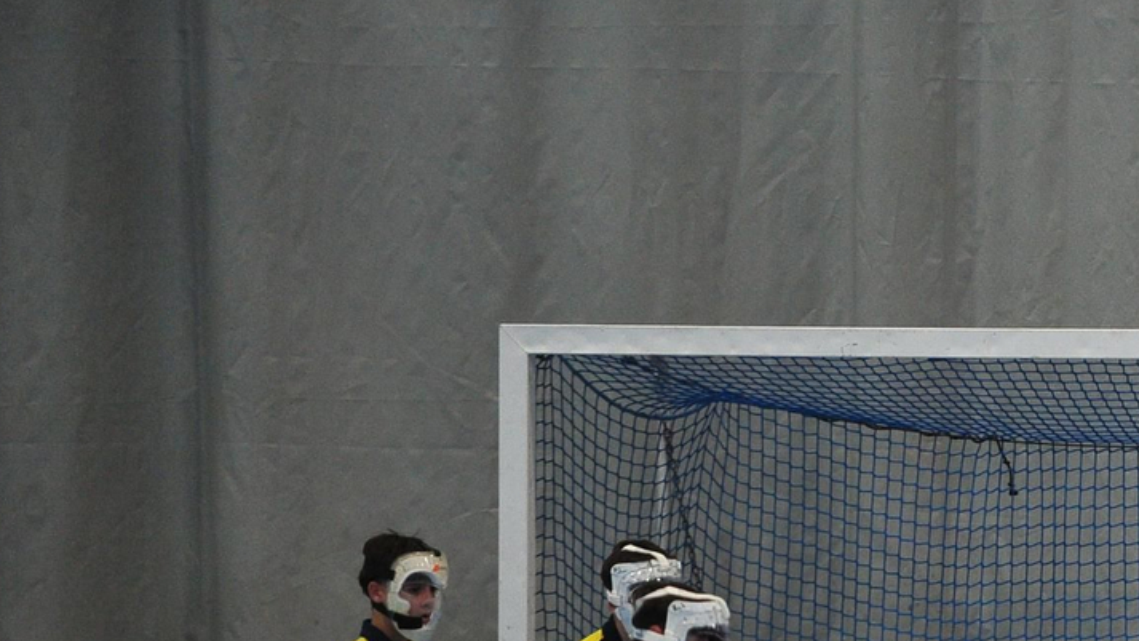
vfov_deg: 2.6
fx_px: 14194
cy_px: 688
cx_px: 1264
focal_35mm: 470
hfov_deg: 4.6
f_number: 2.8
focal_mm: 200
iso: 3200
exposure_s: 1/640
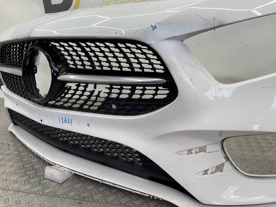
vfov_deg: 48.2
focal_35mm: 29
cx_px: 138
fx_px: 231
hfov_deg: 61.7
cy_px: 104
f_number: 1.8
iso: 20
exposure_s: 1/120
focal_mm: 3
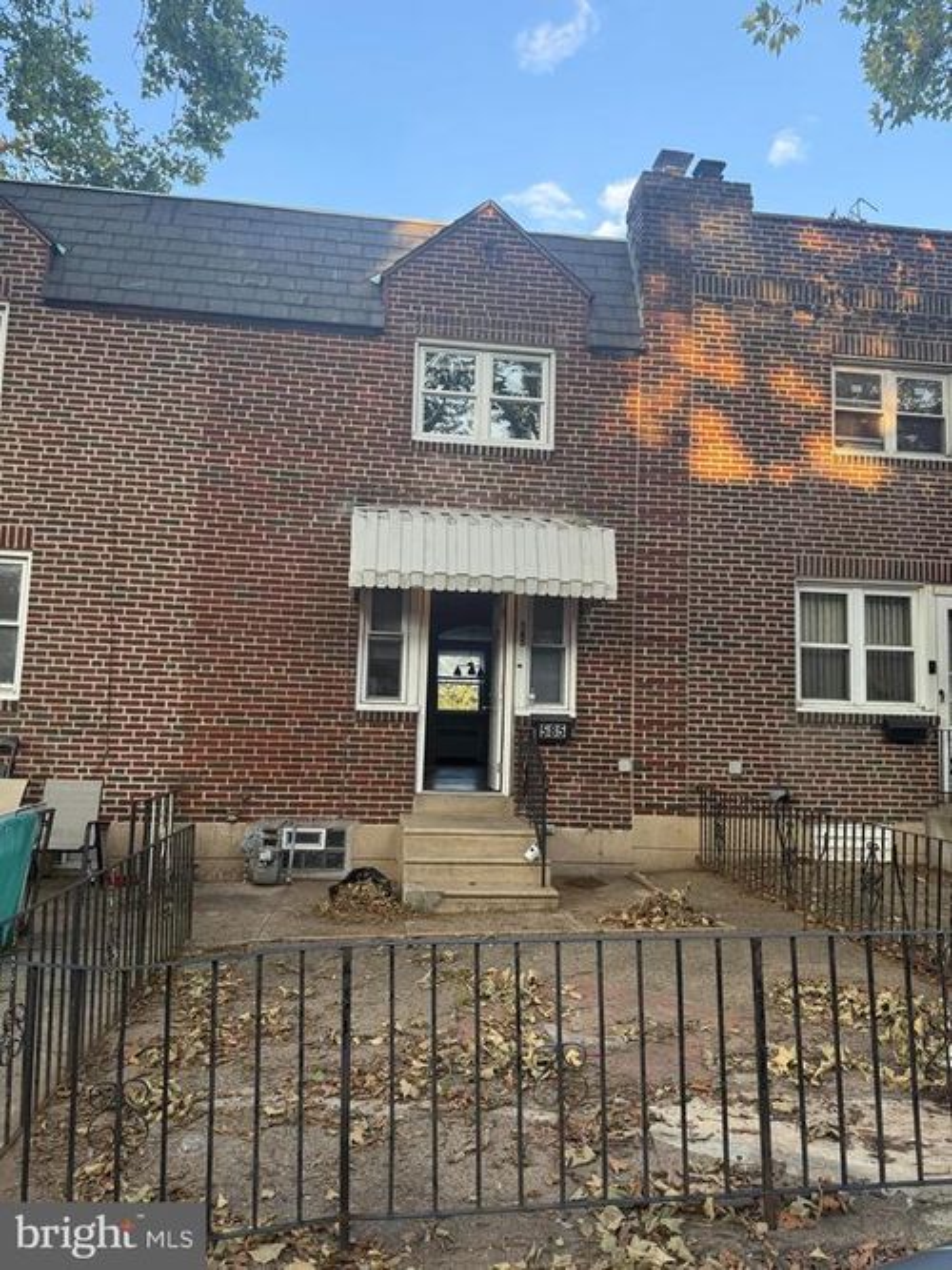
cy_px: 635
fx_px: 880
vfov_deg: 71.6
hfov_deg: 56.8
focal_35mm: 24
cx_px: 476
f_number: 1.78
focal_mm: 6.76
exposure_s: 1/228
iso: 100
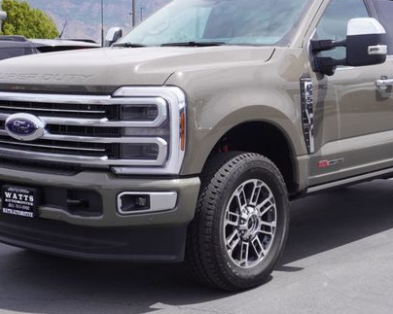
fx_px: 779
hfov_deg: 28.3
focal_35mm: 67
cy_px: 134
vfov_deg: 22.8
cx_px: 232
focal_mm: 30
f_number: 10
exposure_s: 1/125
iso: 100
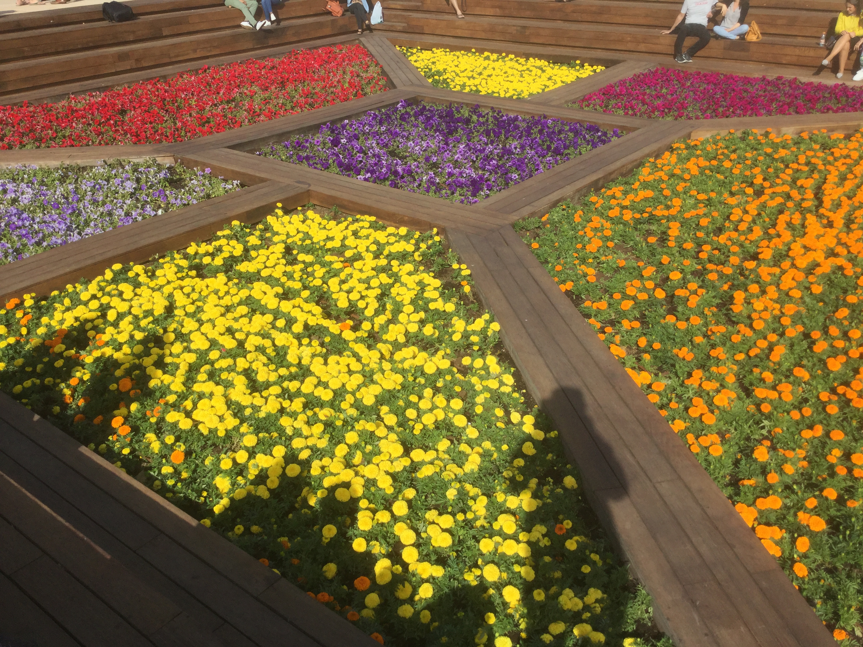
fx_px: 773
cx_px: 432
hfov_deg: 58.4
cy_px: 324
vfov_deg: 45.4
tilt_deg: -29.0
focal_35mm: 31
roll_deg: +0.8
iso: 25
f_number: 2.4
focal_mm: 3.3
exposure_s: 1/1664
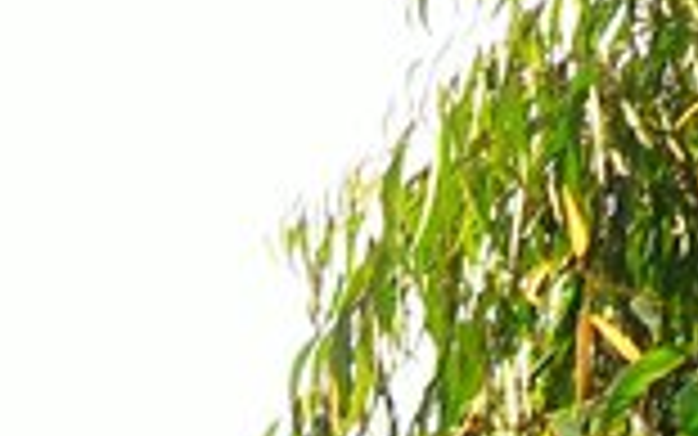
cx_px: -770
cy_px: 1510
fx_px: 4662
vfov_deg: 5.0
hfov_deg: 8.1
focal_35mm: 245
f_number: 2.8
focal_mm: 6.2
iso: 100
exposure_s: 1/350
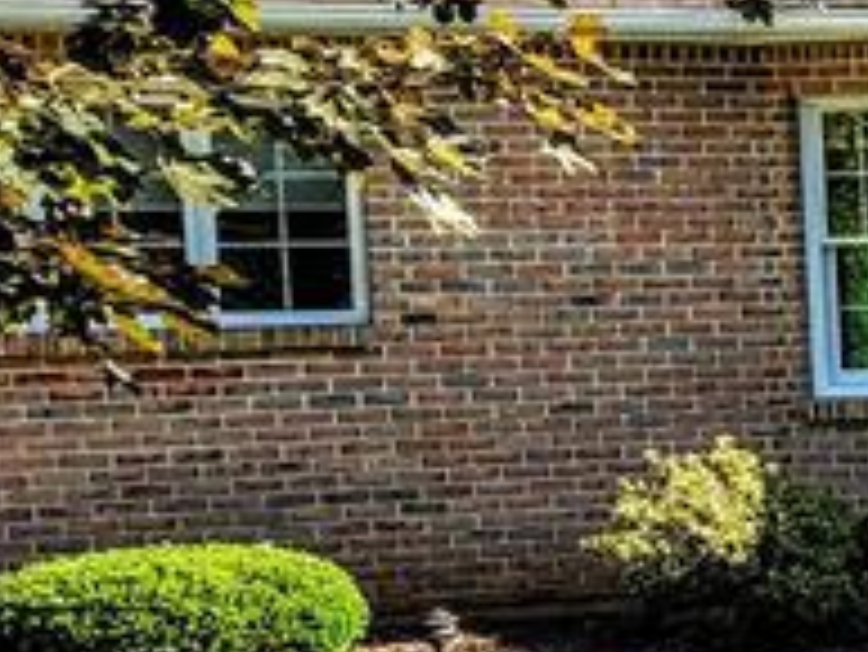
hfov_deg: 12.2
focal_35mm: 122
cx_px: 2204
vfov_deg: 12.1
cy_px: 423
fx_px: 3061
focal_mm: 5.4
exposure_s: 1/626
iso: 20
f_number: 1.8
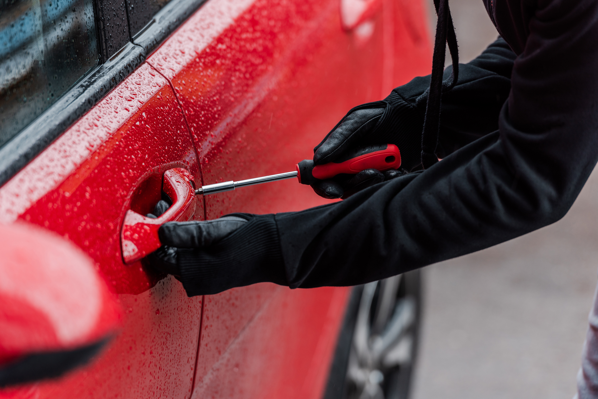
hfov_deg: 10.3
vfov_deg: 6.9
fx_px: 3323
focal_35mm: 200
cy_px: 200
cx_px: 299
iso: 80
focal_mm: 200
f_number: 3.5
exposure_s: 1/250
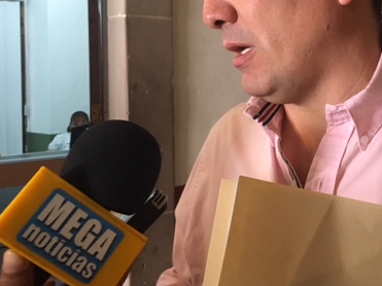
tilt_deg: -0.4
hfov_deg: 36.4
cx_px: 326
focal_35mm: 50
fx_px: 552
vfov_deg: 28.6
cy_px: 67
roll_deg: +0.1
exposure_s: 1/20
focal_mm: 4.15
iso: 200
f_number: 2.2
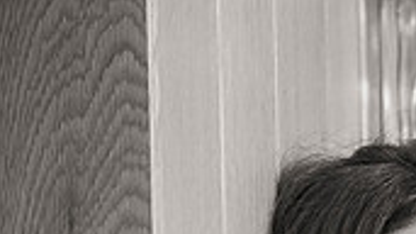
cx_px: 724
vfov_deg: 2.1
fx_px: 6251
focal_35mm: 567
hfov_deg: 3.8
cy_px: 442
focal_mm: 150
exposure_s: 1/160
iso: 800
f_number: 4
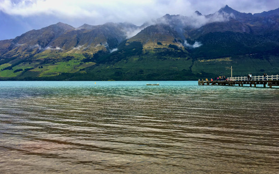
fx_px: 236
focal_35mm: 31
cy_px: 96
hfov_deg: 61.2
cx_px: 139
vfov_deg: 40.5
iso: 25
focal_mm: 4.15
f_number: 2.2
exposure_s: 1/411
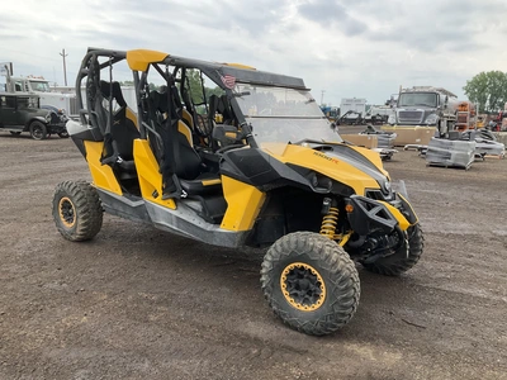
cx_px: 254
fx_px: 425
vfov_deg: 48.2
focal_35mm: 29
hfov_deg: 61.7
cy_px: 190
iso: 25
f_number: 1.8
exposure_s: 1/1035
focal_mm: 3
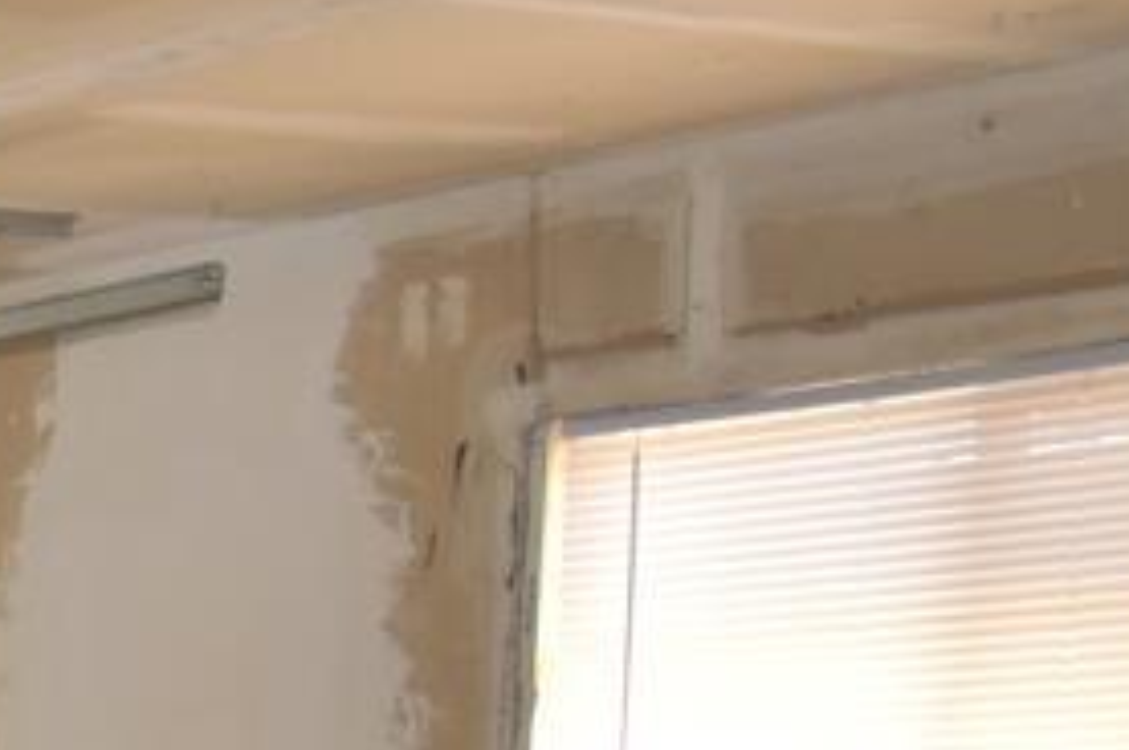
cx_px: -1696
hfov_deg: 13.3
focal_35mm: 106
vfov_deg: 12.1
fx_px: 3311
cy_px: 1235
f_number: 5
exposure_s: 1/30
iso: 800
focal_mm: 13
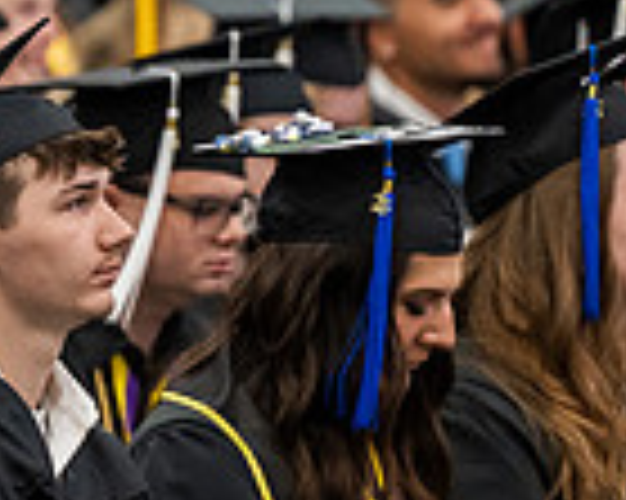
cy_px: -52
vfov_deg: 2.3
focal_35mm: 687
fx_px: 12719
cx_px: -284
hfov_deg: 2.8
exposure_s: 1/200
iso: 2500
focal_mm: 175
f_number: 3.2
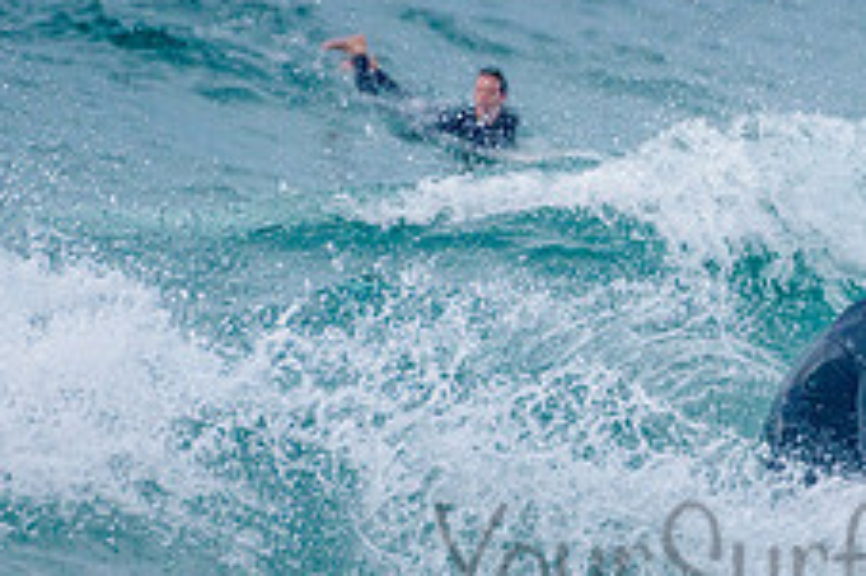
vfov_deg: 0.9
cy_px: 362
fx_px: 37619
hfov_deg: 1.3
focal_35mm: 1565
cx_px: 962
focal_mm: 500
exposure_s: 1/2000
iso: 500
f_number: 5.6
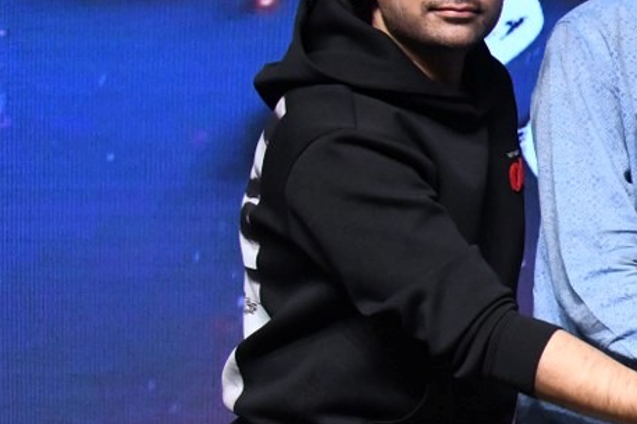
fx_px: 2706
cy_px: 276
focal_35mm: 153
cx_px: 1356
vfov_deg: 9.0
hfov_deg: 11.7
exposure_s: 1/250
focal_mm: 35
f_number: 8
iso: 5000
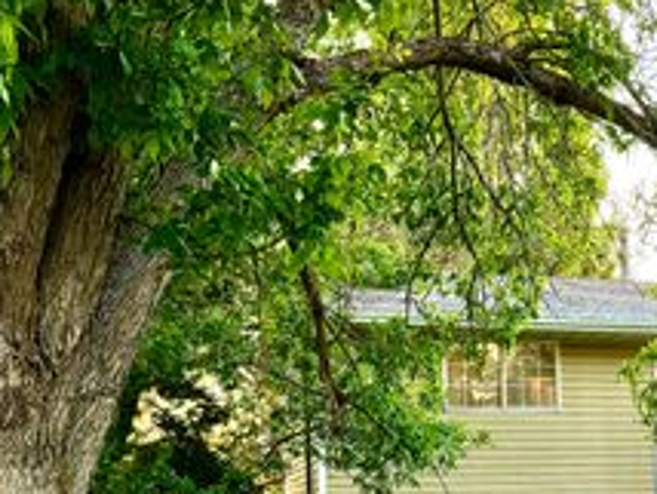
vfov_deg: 24.8
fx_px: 1064
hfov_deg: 32.5
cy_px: 508
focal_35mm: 56
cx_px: 596
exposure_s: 1/224
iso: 200
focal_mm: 6.76
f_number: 1.78
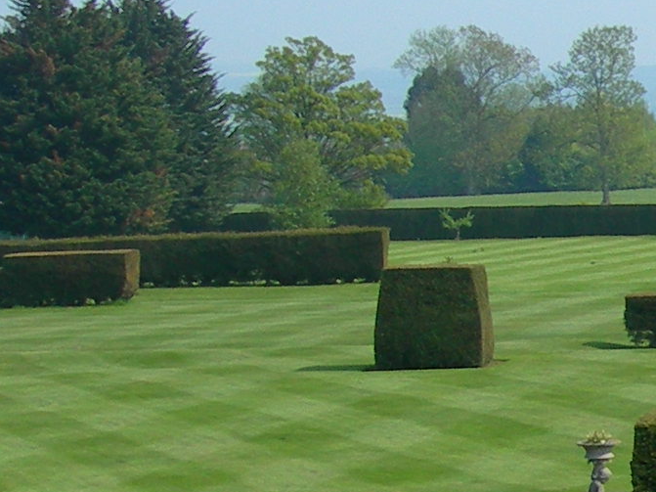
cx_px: 1360
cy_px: 561
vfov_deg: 8.5
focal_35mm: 174
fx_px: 3297
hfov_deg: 10.4
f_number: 4.8
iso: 50
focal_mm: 7.8
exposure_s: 1/415
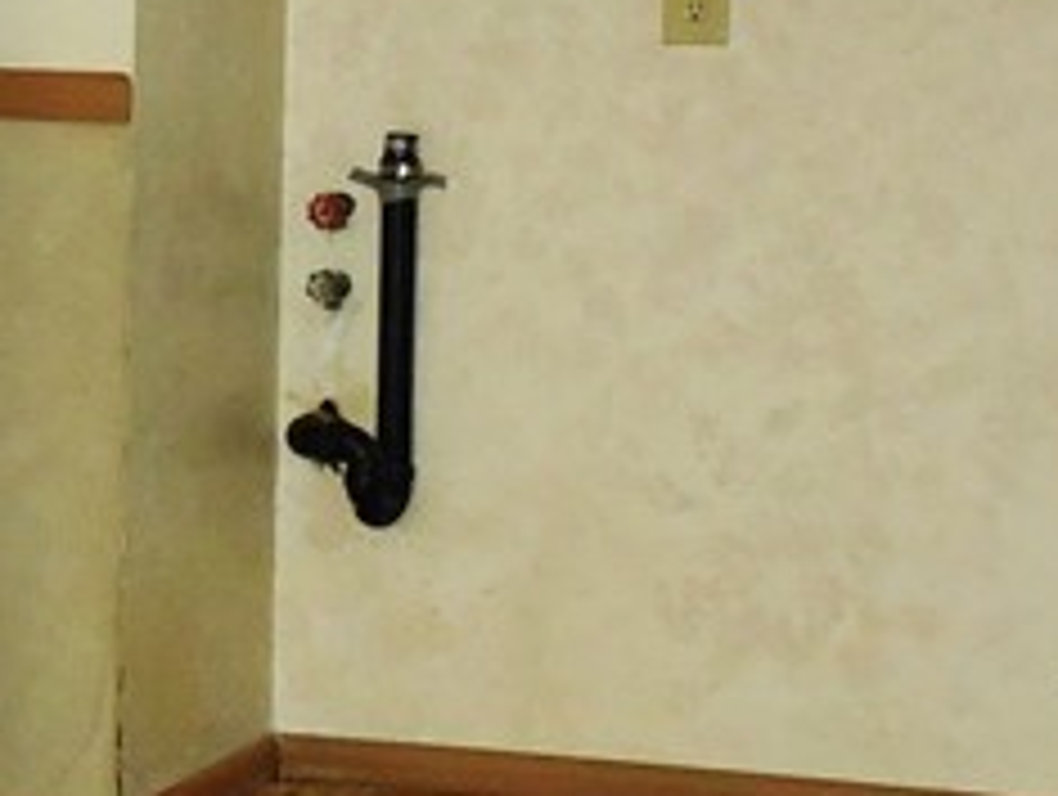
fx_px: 5326
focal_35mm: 174
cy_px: 553
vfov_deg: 8.5
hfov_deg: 11.3
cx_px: 108
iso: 800
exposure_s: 1/30
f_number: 3.6
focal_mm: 7.1
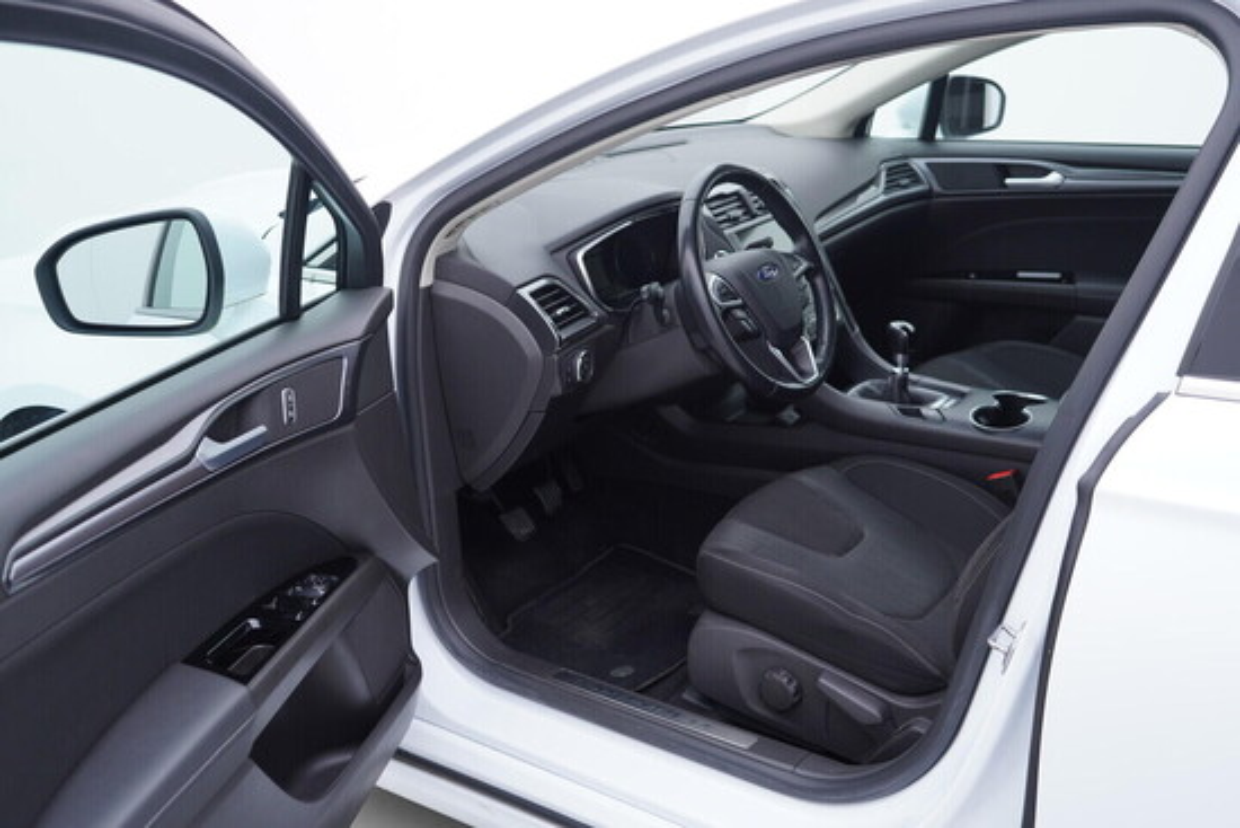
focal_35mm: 36
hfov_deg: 53.1
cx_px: 620
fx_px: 1240
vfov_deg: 36.9
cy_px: 414
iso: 125
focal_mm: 24
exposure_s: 1/50
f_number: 3.2
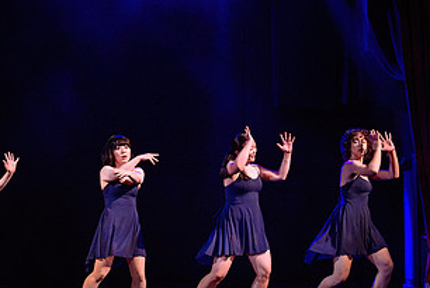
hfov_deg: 14.0
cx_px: 126
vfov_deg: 9.4
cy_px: 128
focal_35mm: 146
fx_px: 1746
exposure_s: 1/200
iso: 1600
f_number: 2.8
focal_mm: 70
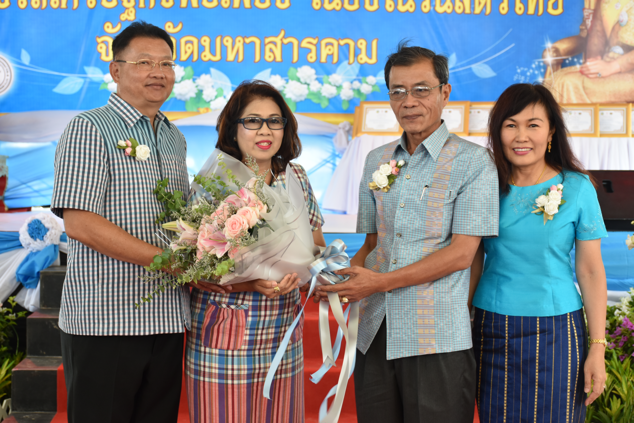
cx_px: 317
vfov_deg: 21.6
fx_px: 1109
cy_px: 212
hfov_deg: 31.9
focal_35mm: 63
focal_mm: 42
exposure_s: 1/100
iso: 400
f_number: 5
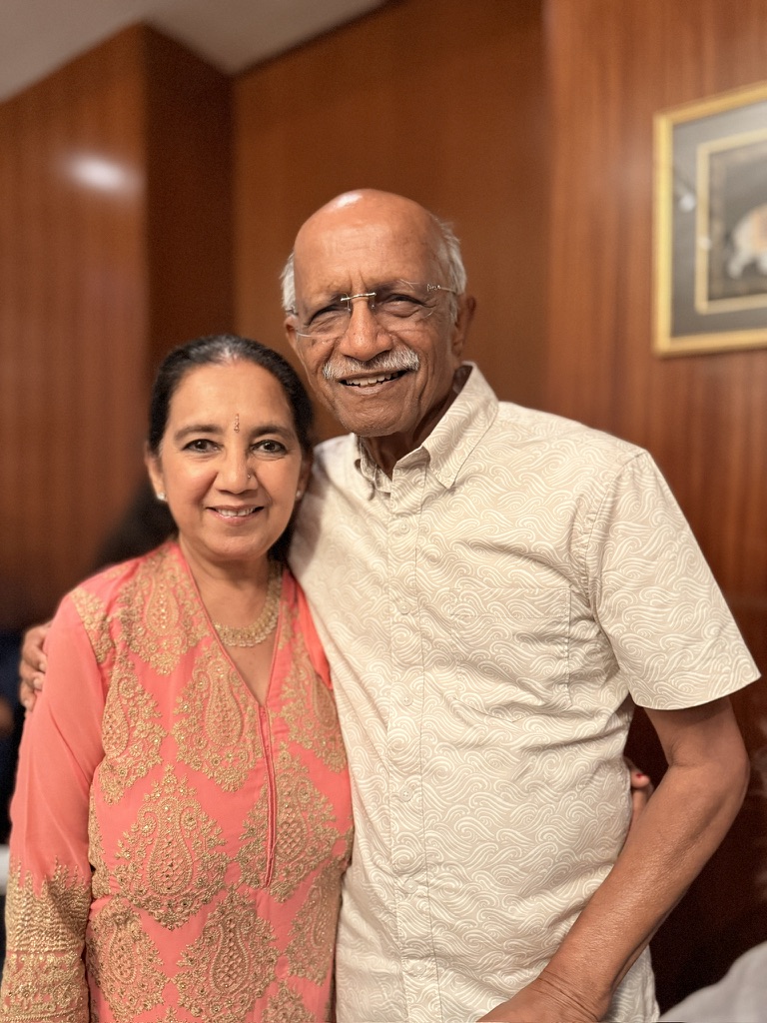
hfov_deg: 56.8
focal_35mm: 24
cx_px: 384
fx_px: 709
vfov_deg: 71.6
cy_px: 512
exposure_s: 1/40
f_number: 1.78
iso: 1000
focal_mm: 6.76
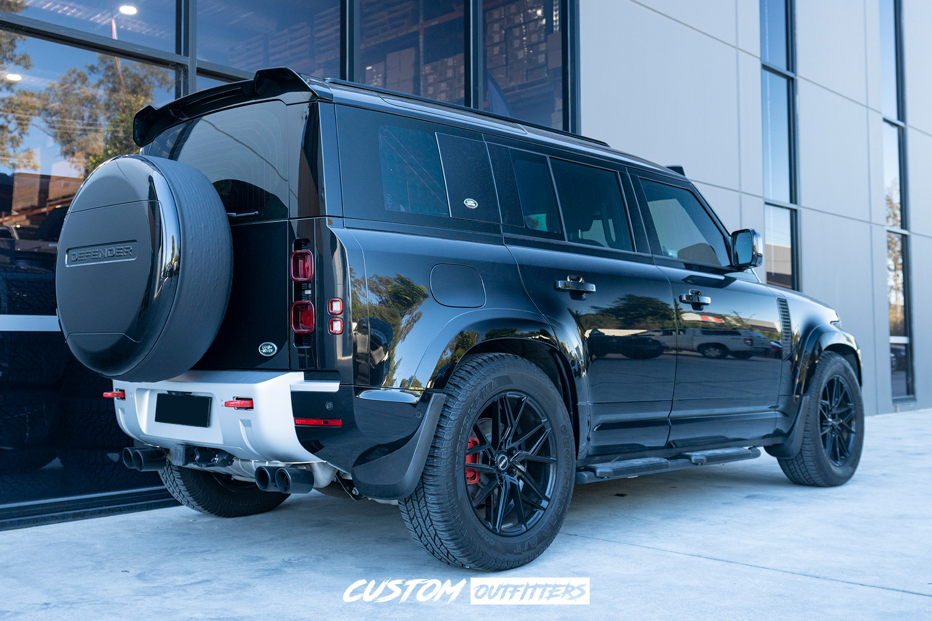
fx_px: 751
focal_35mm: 29
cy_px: 310
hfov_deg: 63.7
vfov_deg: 45.0
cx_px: 466
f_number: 4
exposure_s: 1/160
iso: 800
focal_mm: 29
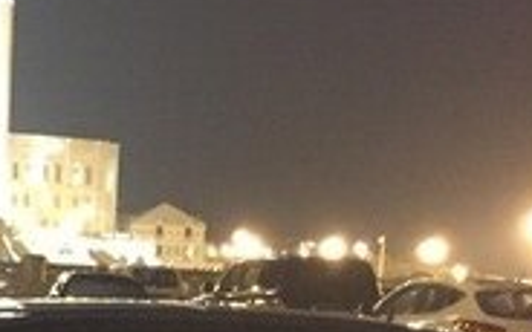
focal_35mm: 110
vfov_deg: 11.2
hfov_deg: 18.6
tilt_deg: -11.3
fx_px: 1595
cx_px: 46
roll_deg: -1.7
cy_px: 576
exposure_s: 1/17
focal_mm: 4.15
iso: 1000
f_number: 2.2
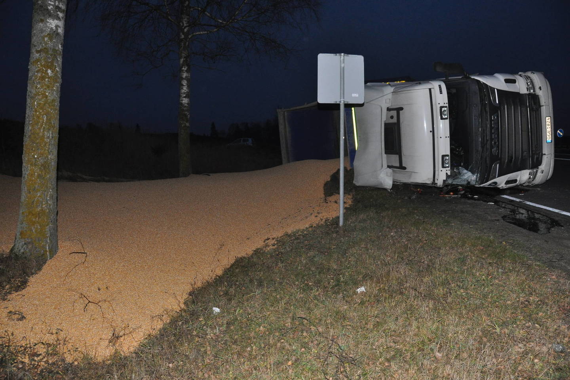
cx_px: 285
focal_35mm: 27
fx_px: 427
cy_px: 190
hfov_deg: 67.4
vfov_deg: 47.9
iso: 800
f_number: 5.6
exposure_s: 1/80
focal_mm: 18
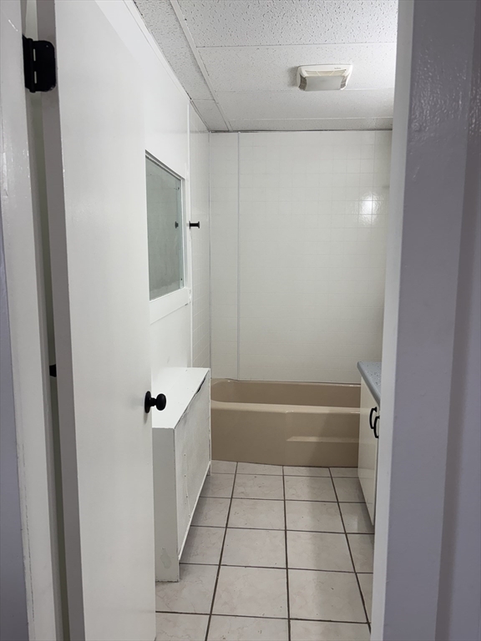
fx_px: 482
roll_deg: -0.9
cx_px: 240
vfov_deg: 67.3
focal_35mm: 26
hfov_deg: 53.1
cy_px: 320
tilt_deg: -8.9
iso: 80
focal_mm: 5.96
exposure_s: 1/120
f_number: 1.6
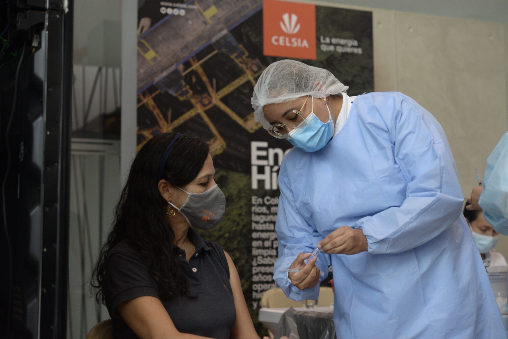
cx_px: 254
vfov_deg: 22.6
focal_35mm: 60
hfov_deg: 33.4
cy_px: 170
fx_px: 847
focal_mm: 60
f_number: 4
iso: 1100
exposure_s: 1/160
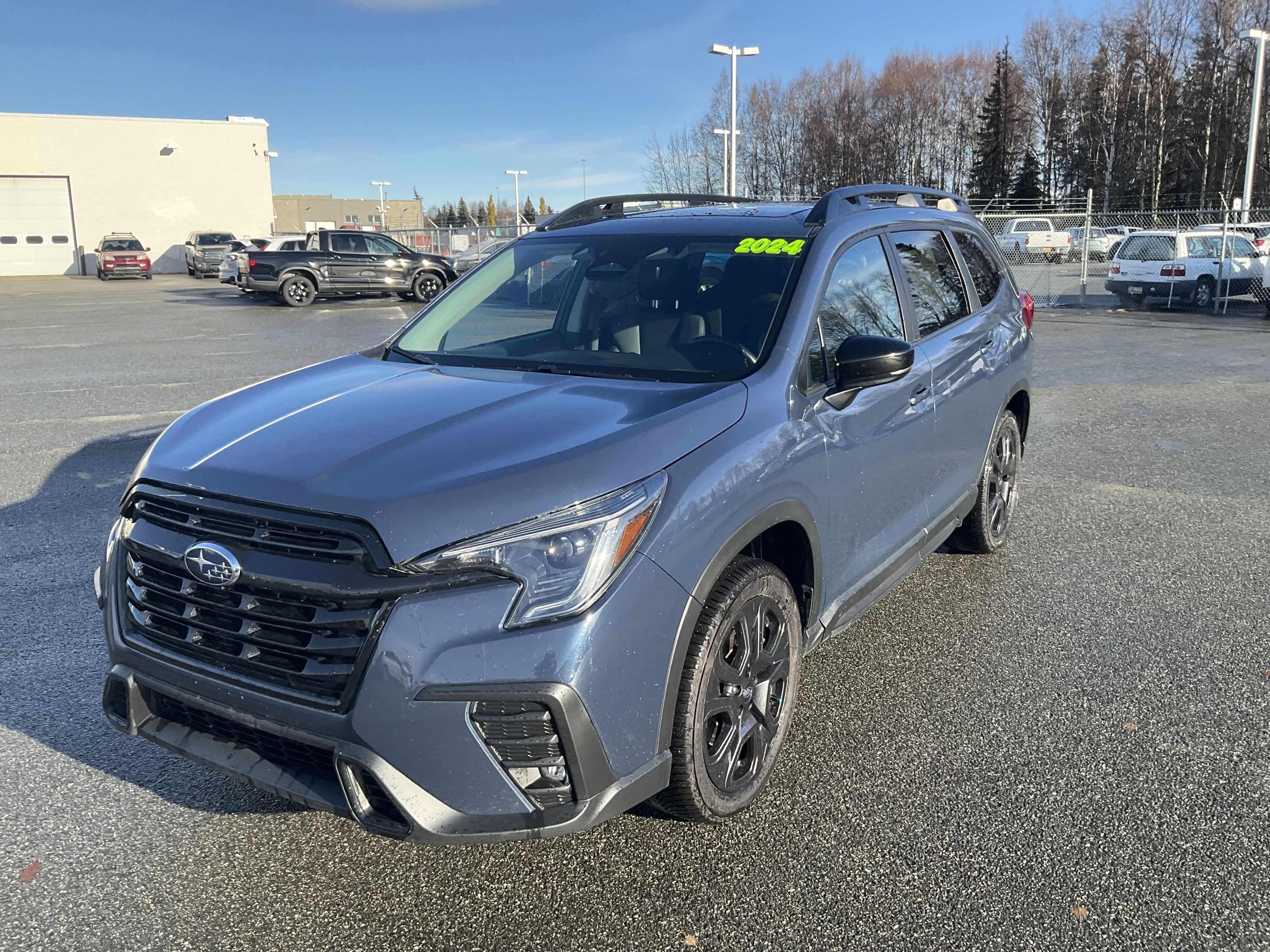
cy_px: 476
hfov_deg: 61.7
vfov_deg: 48.2
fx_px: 1064
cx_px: 635
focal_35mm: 29
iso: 25
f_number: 1.8
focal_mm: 3
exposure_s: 1/642
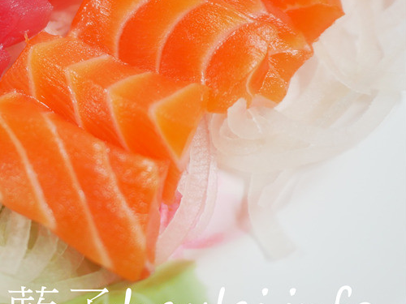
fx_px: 704
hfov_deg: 30.0
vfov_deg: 23.9
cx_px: 3
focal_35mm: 60
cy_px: 49
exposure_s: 1/60
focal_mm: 15
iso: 250
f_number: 1.7
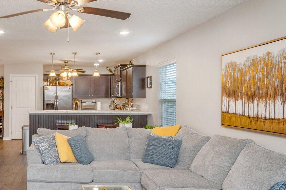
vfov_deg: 38.8
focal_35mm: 34
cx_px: 63
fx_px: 270
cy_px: 99
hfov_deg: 52.7
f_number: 7.1
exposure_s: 1/50
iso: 640
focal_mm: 14
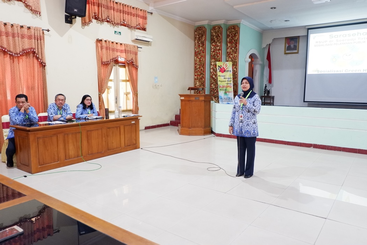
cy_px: 122
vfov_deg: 53.1
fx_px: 245
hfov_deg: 73.7
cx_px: 184
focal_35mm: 24
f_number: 3.5
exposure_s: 1/20
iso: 3200
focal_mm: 16.7
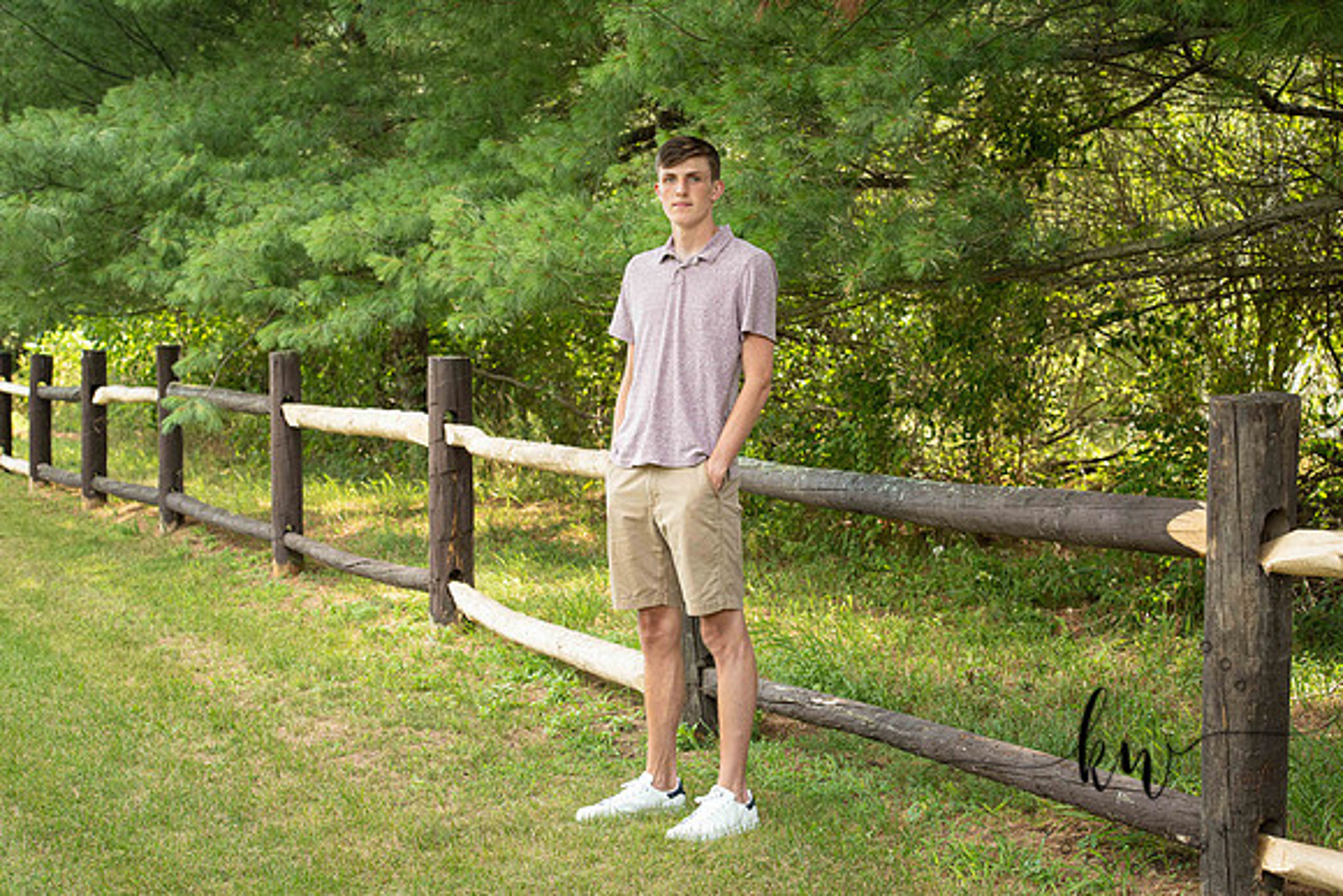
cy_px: 448
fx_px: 2612
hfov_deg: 28.8
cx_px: 672
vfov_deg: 19.5
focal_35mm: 70
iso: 500
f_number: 6.3
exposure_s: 1/200
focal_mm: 70
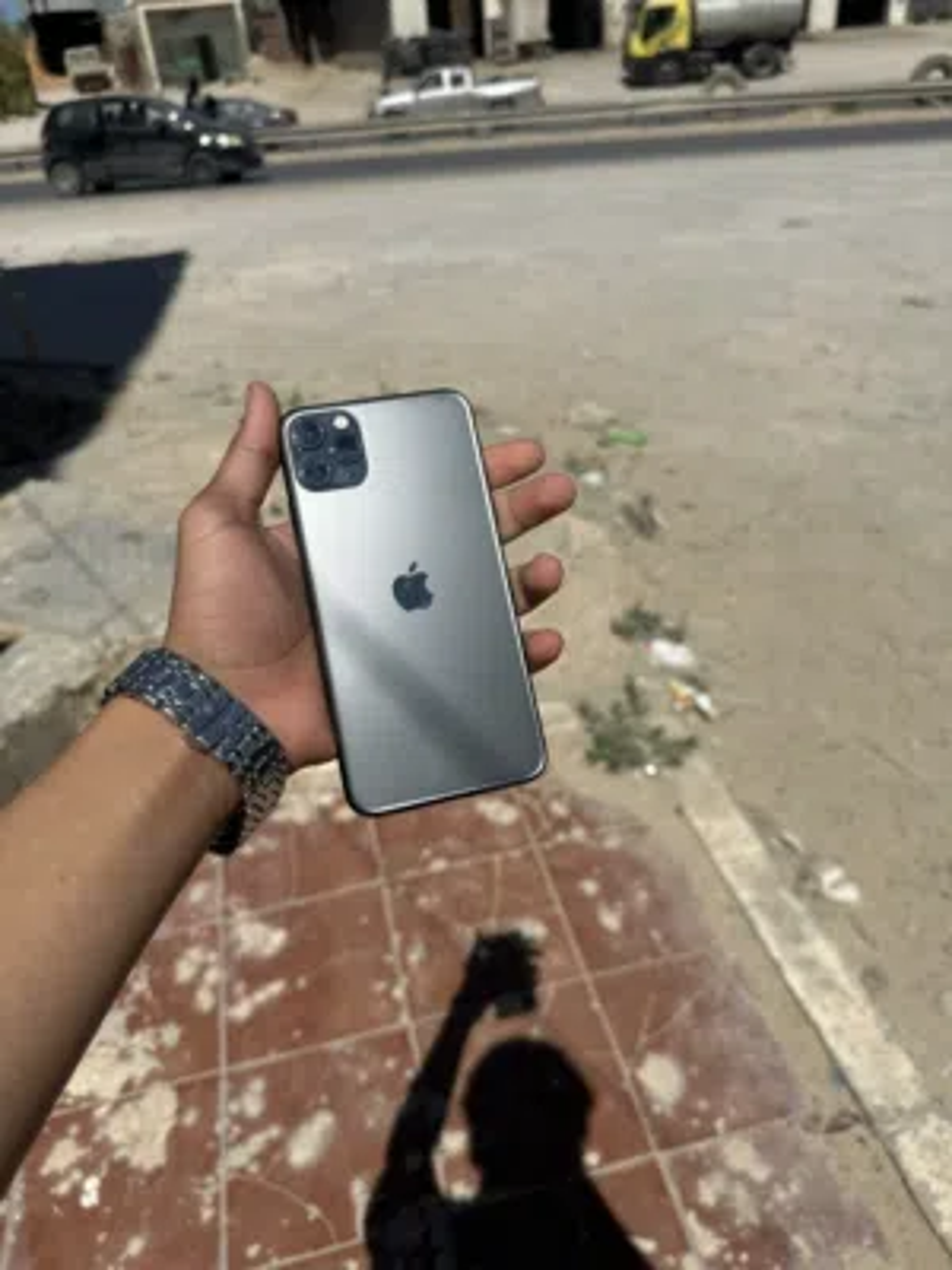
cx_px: 476
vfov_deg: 71.6
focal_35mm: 24
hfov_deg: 56.8
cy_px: 635
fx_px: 880
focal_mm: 6.86
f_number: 1.78
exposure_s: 1/10753
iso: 80
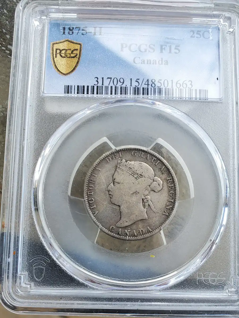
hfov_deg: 53.1
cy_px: 159
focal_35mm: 26
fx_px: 239
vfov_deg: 67.3
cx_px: 120
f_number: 2.4
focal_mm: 4.3
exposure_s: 1/357
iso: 50
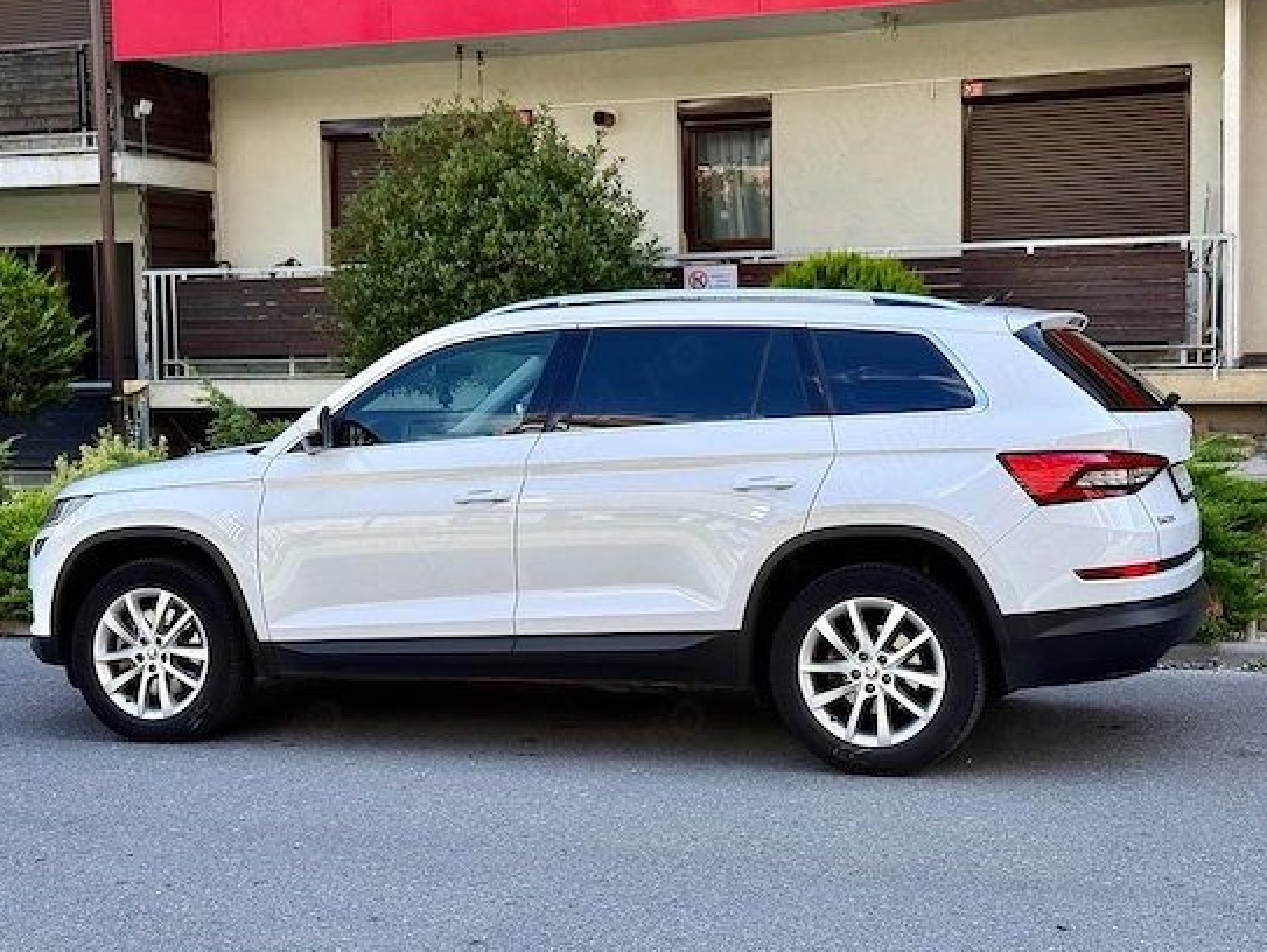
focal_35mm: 53
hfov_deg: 36.1
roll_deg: +0.8
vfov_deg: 27.6
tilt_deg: -2.5
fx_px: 1941
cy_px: 455
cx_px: 649
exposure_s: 1/895
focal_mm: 6.76
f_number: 1.78
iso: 64
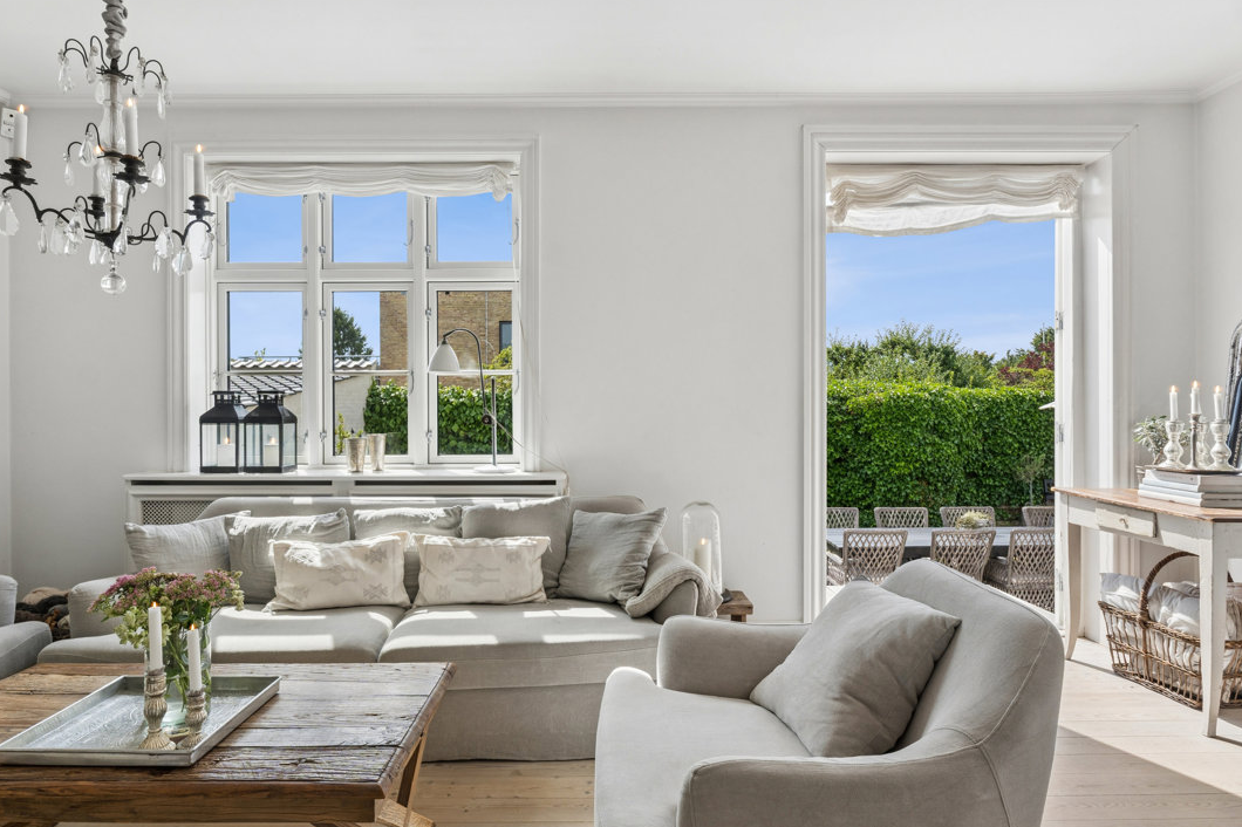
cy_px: 416
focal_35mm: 22
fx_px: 759
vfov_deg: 57.2
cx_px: 620
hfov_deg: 78.6
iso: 200
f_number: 8
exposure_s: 1/60
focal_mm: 14
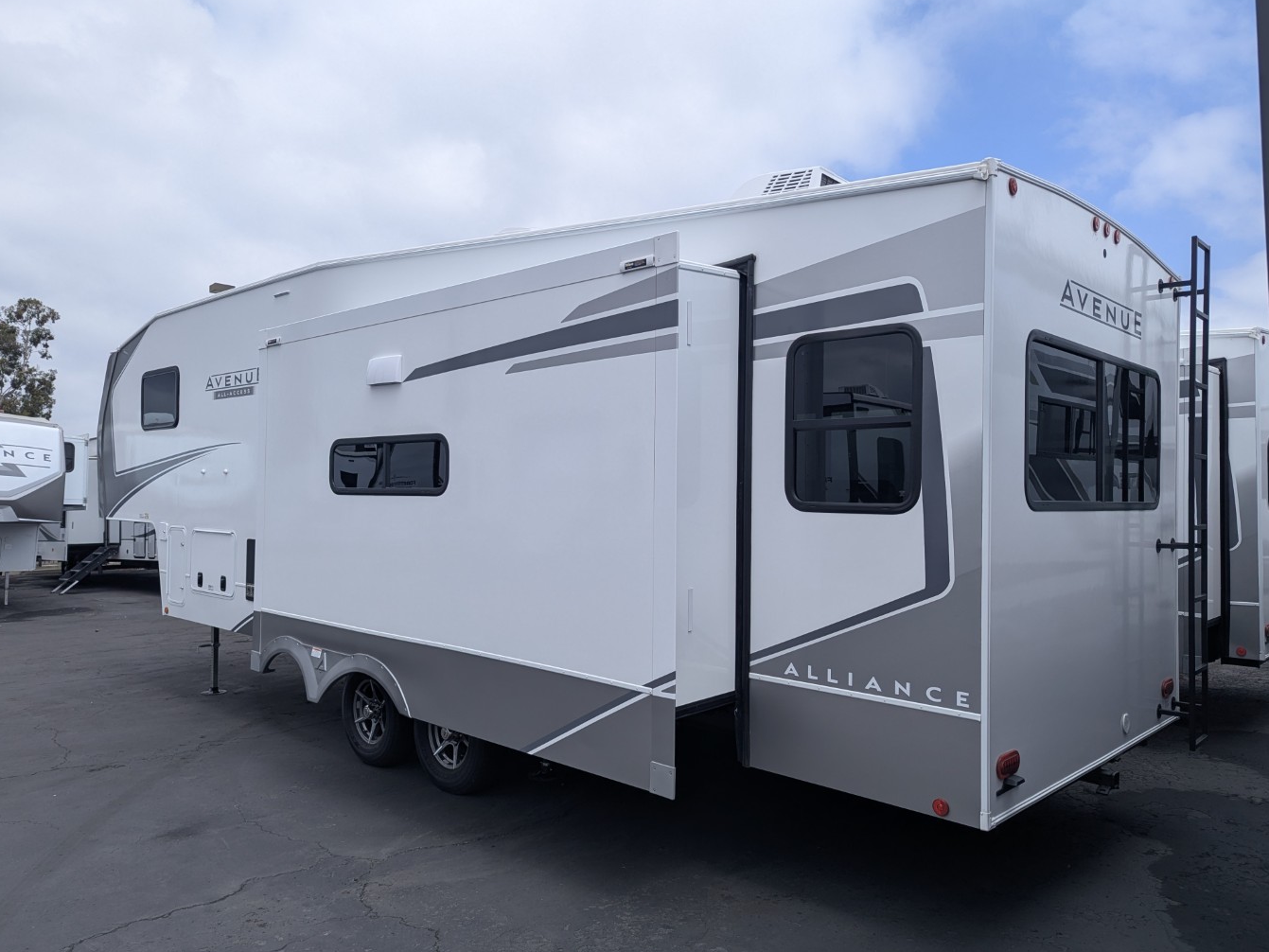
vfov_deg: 54.9
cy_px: 488
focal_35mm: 25
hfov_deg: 69.4
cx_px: 635
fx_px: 917
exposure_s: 1/2217
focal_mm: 6.81
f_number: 1.85
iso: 49
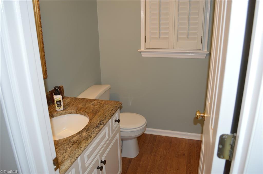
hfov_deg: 67.4
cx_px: 132
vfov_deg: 47.8
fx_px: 197
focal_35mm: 27
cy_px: 87
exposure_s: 1/30
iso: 160
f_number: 3.5
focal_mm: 18
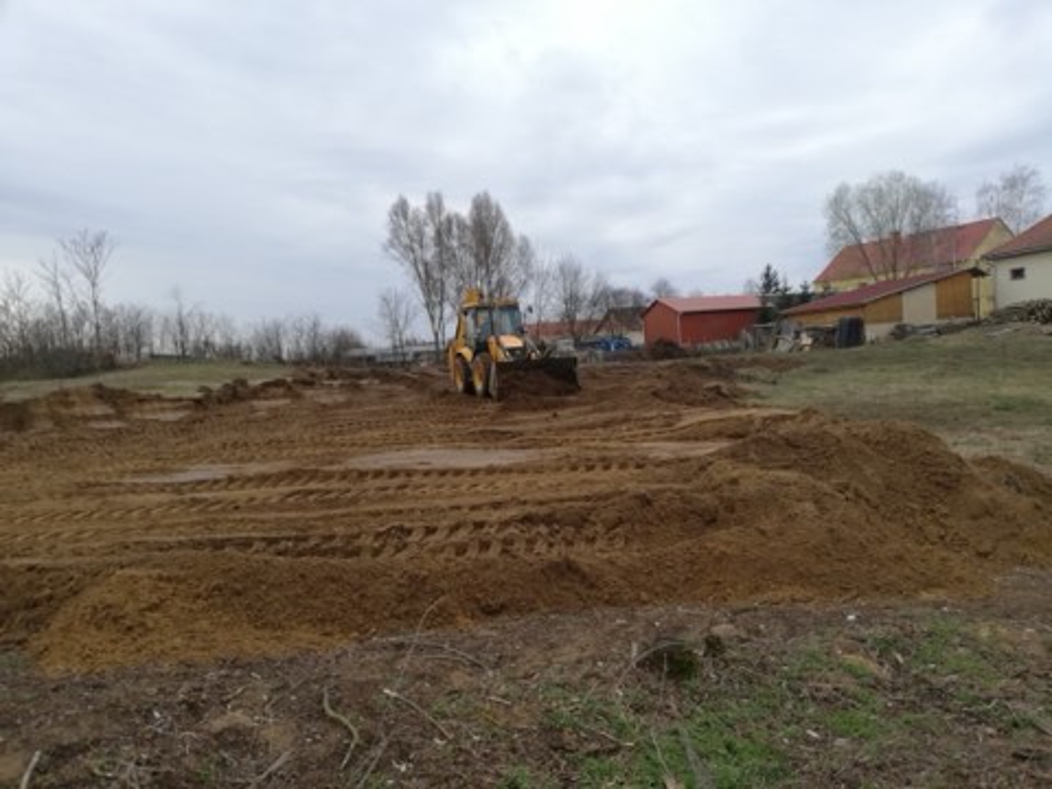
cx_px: 526
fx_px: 790
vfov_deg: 53.1
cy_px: 394
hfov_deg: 67.3
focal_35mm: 26
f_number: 2.2
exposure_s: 1/258
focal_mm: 3.81
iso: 50
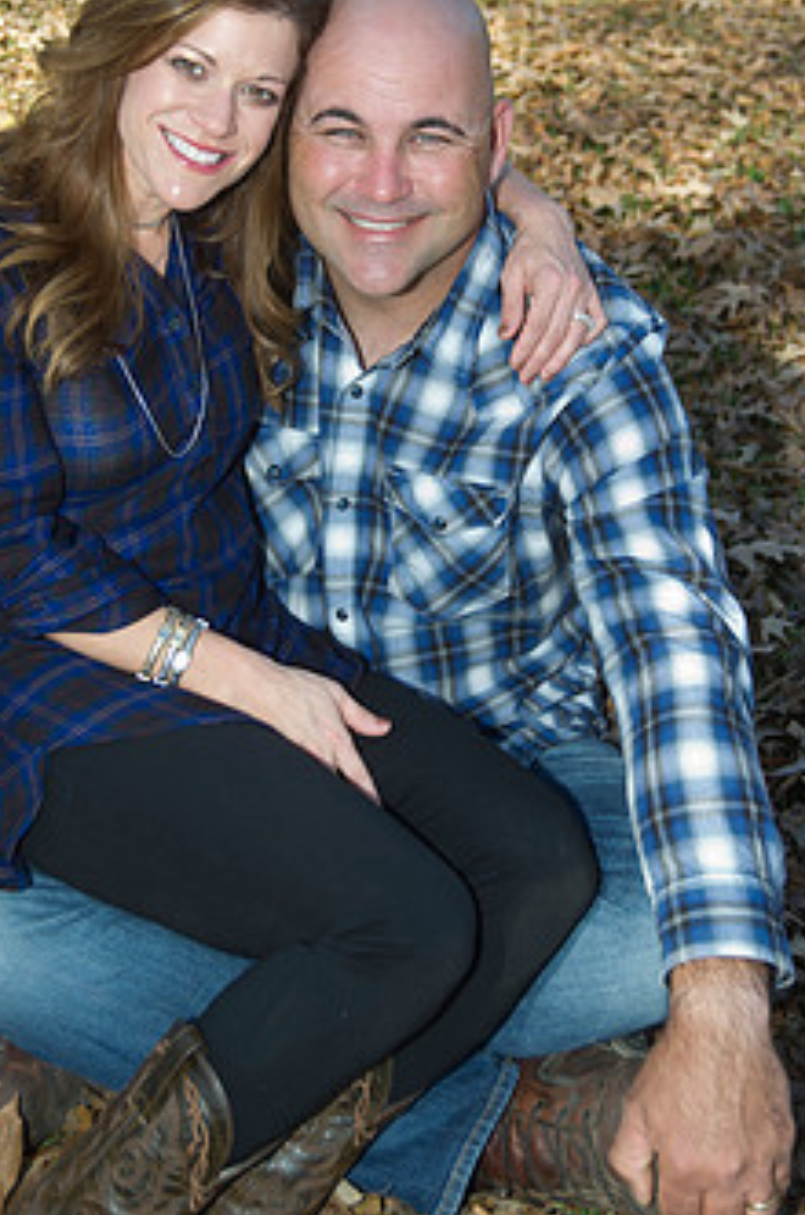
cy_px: 435
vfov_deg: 34.9
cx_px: 375
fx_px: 1920
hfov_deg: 23.7
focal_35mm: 57
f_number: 5.6
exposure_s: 1/160
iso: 100
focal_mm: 42
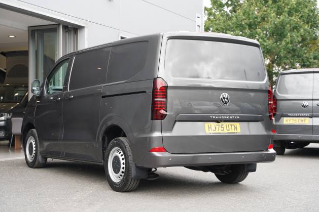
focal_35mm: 61
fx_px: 540
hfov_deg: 32.9
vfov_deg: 22.2
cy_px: 105
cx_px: 158
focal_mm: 60
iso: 320
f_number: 4
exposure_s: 1/160
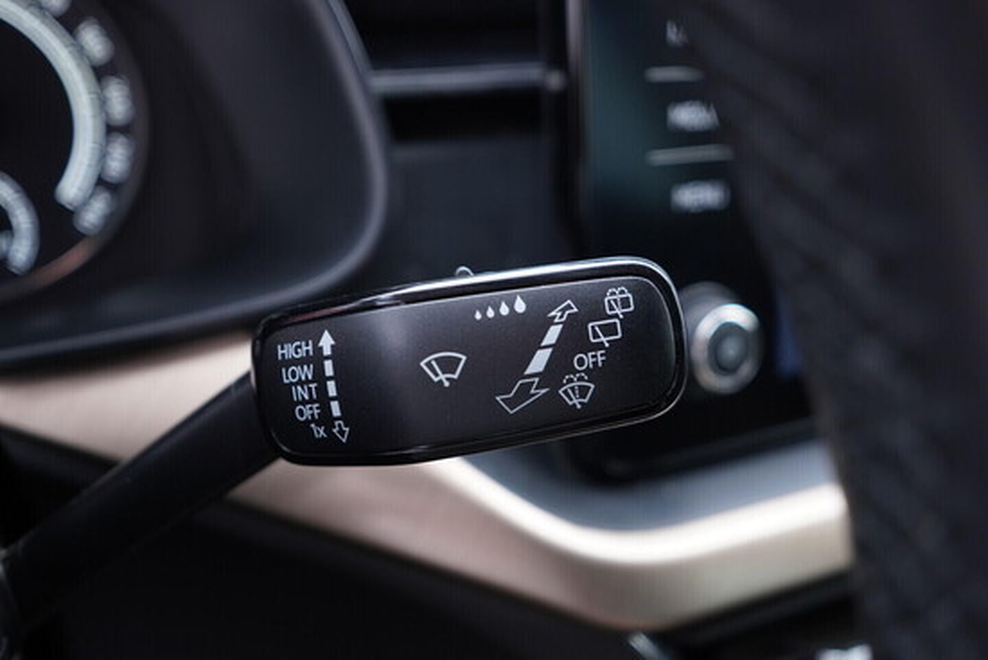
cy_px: 330
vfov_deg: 36.9
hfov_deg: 53.1
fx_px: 988
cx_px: 494
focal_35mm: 36
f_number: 2.8
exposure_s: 1/40
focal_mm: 24
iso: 400
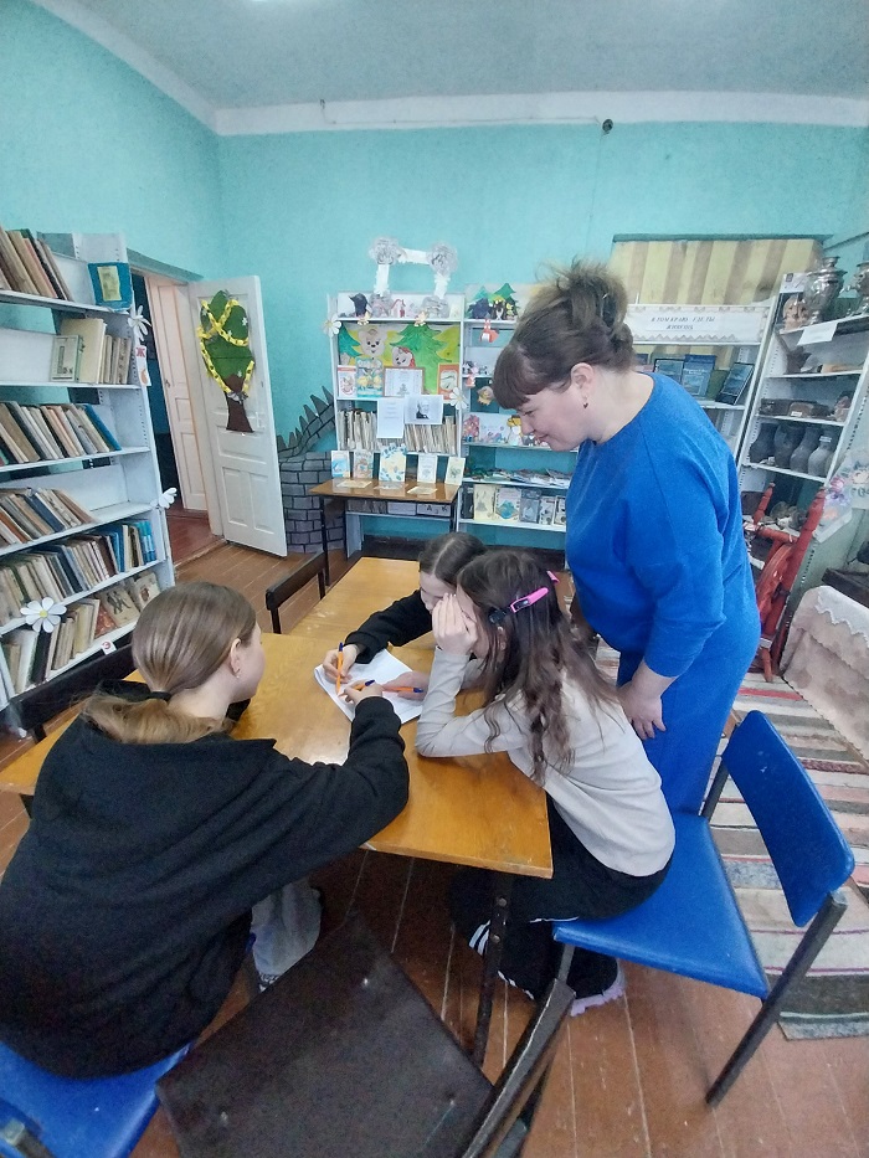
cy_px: 579
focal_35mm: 13
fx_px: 435
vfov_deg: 106.2
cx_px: 434
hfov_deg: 89.9
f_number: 2.2
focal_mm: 1.3
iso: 160
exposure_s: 1/50
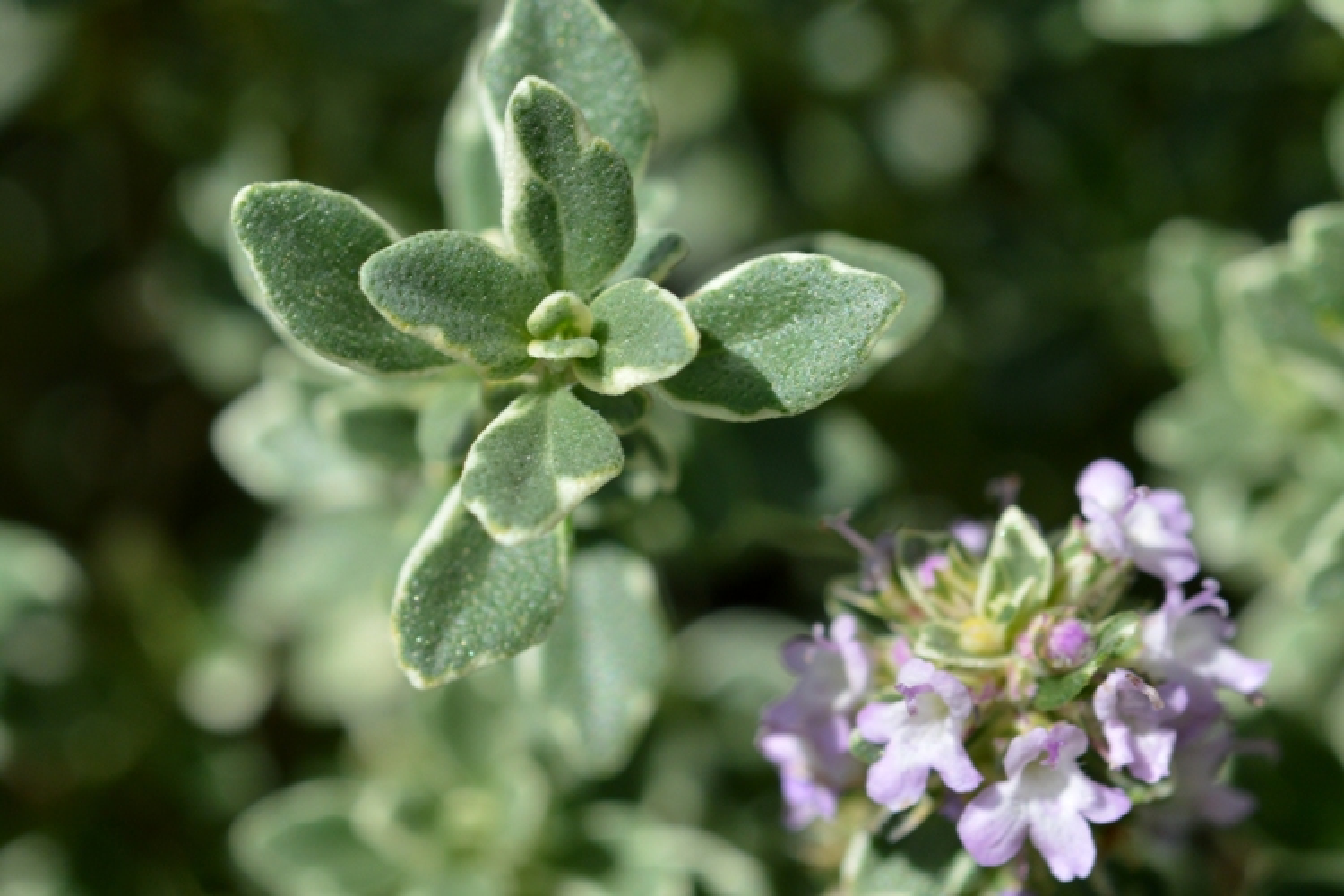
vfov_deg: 15.2
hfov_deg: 22.6
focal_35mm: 90
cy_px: 448
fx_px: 3360
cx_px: 672
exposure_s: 1/250
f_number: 11
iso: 200
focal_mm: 60
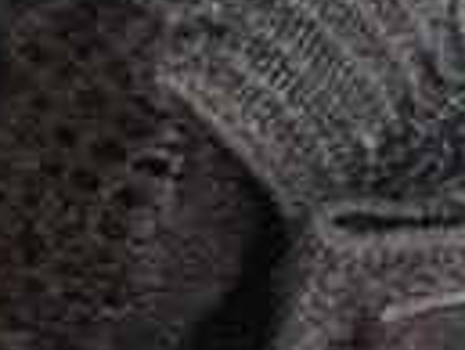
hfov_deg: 16.0
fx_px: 1600
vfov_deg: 12.4
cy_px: 292
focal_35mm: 119
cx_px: 530
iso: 2050
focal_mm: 5.25
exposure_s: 1/40
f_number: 1.75
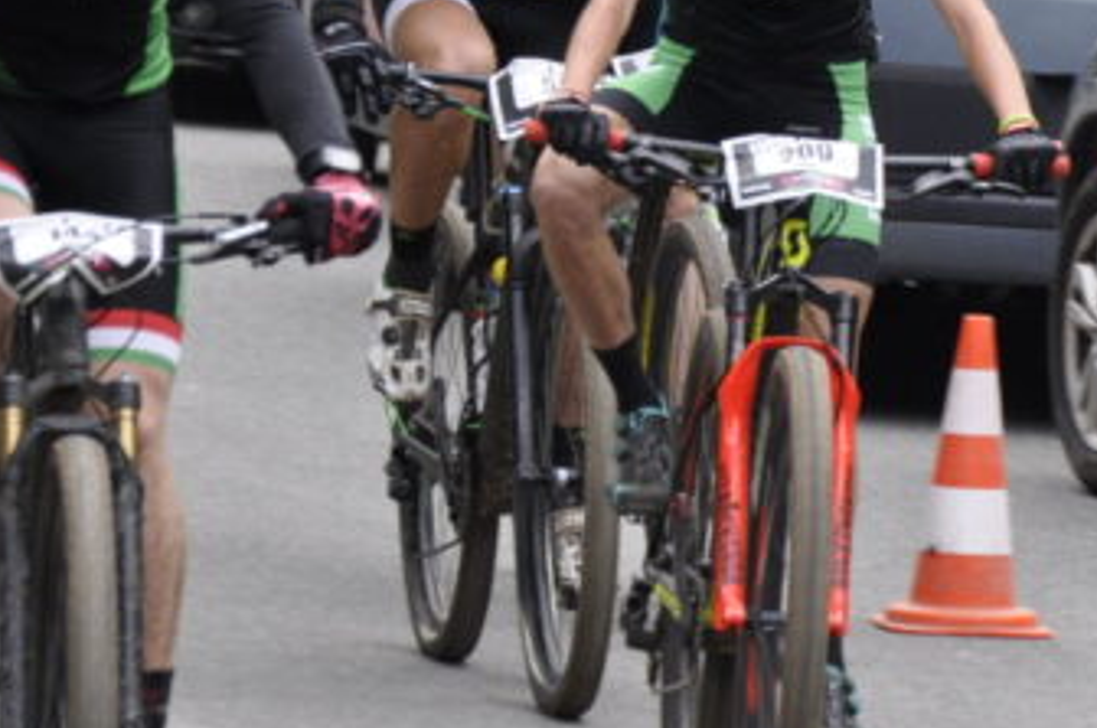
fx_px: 14621
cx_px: 1009
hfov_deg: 4.3
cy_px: 493
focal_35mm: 481
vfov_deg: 2.9
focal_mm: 105
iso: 360
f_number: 5.6
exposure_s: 1/125
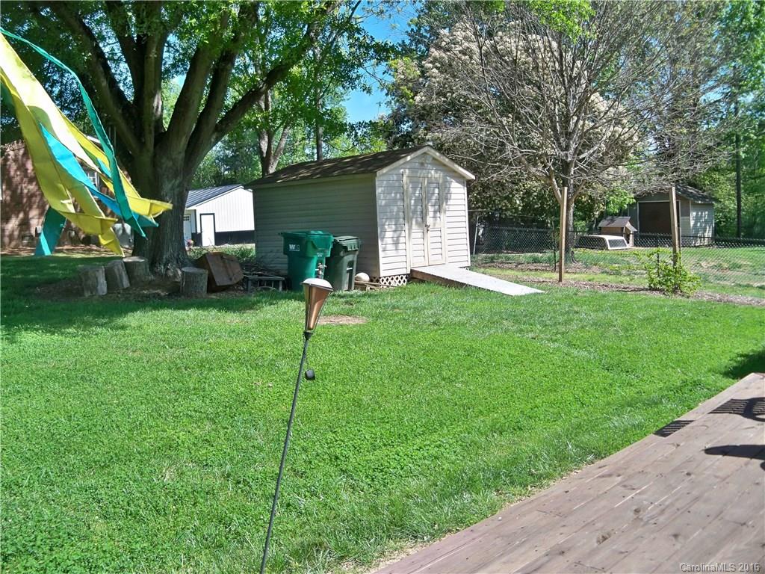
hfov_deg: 52.6
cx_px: 382
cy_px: 287
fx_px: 773
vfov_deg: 40.7
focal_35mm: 35
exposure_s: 1/400
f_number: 3.5
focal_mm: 6.2
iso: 80
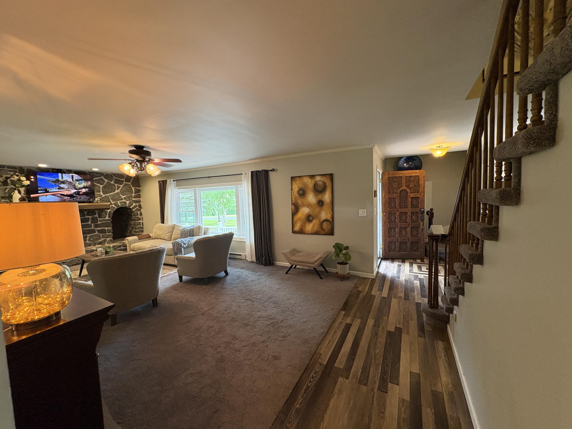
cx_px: 286
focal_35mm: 14
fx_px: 231
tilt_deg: -4.1
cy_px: 214
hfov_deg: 102.1
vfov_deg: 85.7
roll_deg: +2.0
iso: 320
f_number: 2.2
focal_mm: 2.22
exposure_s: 1/60
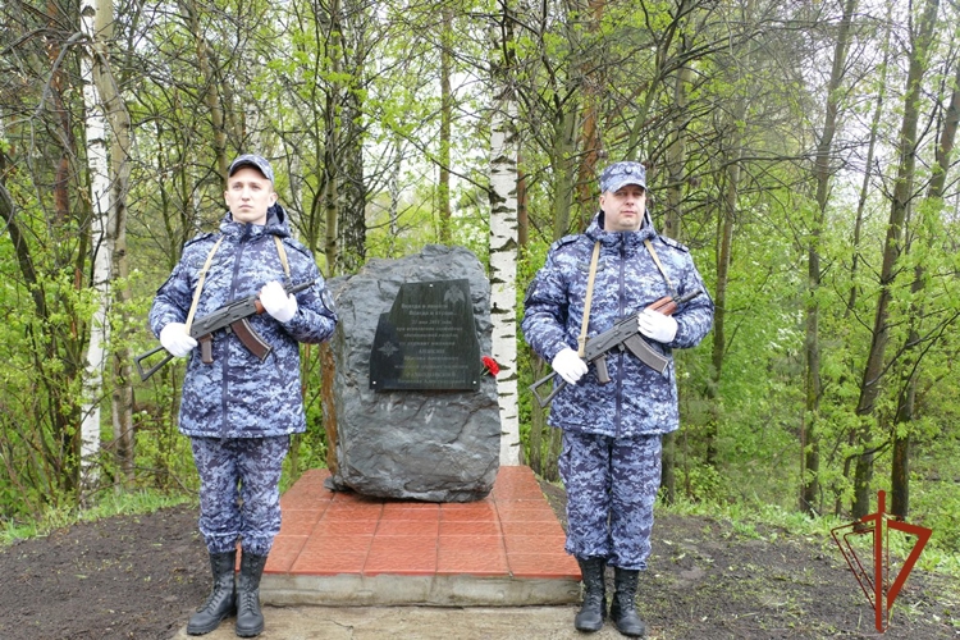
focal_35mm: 38
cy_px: 320
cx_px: 480
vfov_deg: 35.1
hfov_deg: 50.7
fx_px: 1013
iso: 125
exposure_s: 1/125
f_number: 3.1
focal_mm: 13.97
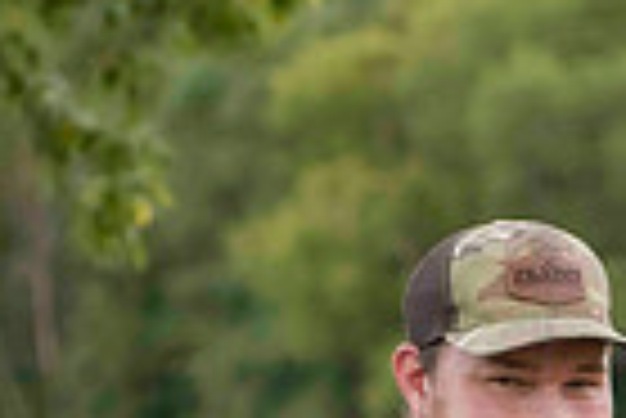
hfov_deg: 5.9
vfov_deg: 3.9
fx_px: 6075
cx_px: 829
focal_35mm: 349
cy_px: 820
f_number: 4.5
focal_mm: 80
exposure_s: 1/500
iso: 400
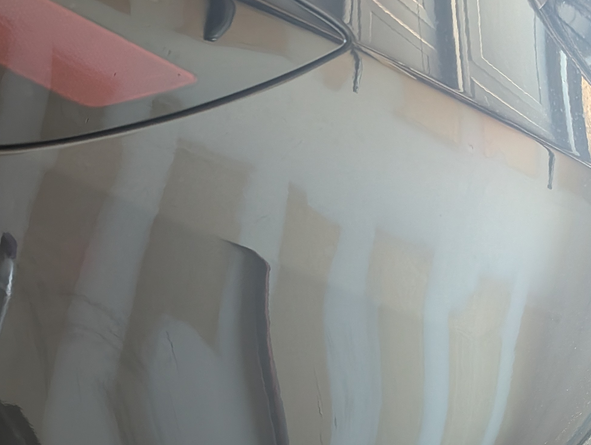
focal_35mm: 50
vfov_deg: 28.0
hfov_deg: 35.3
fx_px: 855
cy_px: 405
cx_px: 33
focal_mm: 6.9
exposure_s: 1/116
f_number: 1.68
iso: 302
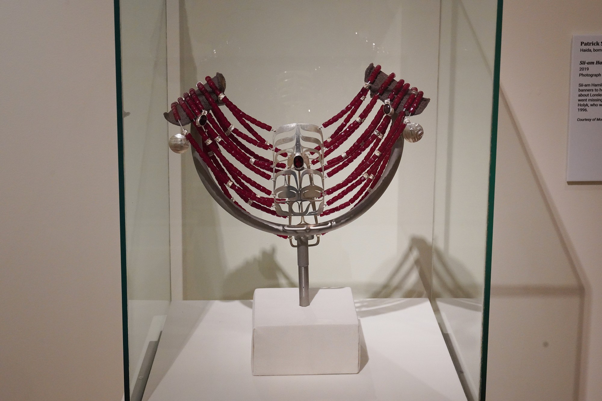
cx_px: 301
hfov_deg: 33.4
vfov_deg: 22.6
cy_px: 200
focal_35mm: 60
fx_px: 1003
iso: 6400
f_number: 10
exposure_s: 1/100
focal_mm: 60
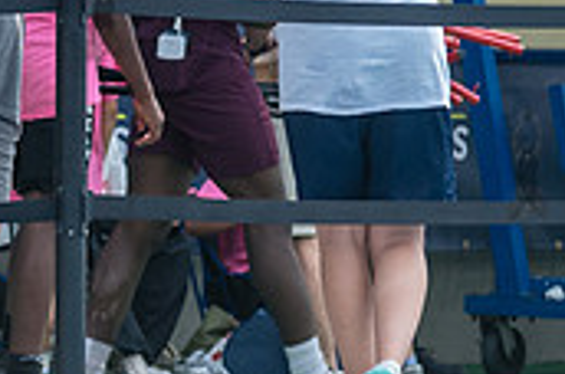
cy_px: 54
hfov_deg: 2.3
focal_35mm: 880
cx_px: 27
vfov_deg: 1.6
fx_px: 13785
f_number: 5
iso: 160
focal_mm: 145
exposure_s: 1/800
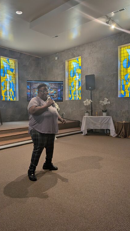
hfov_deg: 42.7
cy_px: 113
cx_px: 52
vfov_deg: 69.8
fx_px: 165
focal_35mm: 27
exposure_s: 1/1151
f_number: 1.7
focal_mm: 4.53
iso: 26
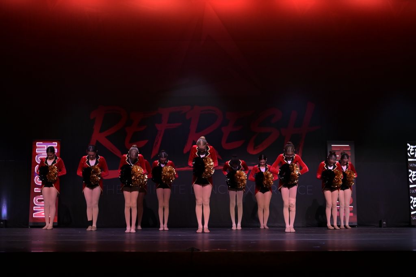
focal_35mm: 47
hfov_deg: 41.9
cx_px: 208
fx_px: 543
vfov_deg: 28.7
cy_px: 138
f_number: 2.8
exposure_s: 1/800
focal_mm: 47
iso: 2500
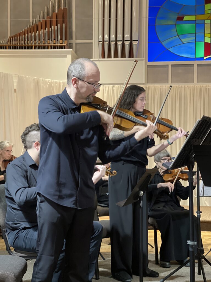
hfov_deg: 22.9
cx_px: 106
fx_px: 520
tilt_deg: +0.6
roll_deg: -0.4
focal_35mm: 64
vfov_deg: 30.3
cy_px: 141
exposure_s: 1/40
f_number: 2.2
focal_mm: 7.5
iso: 400
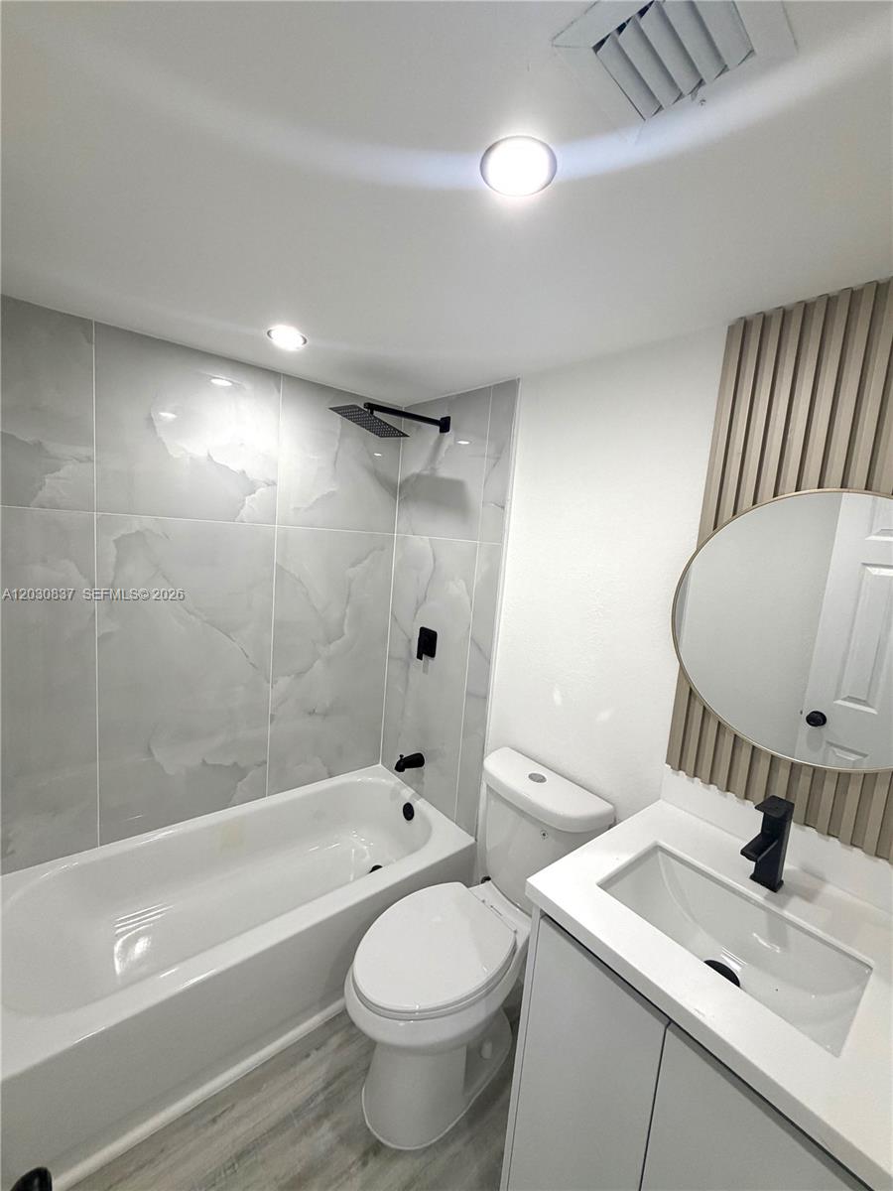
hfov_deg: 85.7
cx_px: 446
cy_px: 596
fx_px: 482
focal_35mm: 14
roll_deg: -4.6
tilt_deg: -7.3
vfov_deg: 102.1
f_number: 2.2
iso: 160
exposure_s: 1/120
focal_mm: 2.22
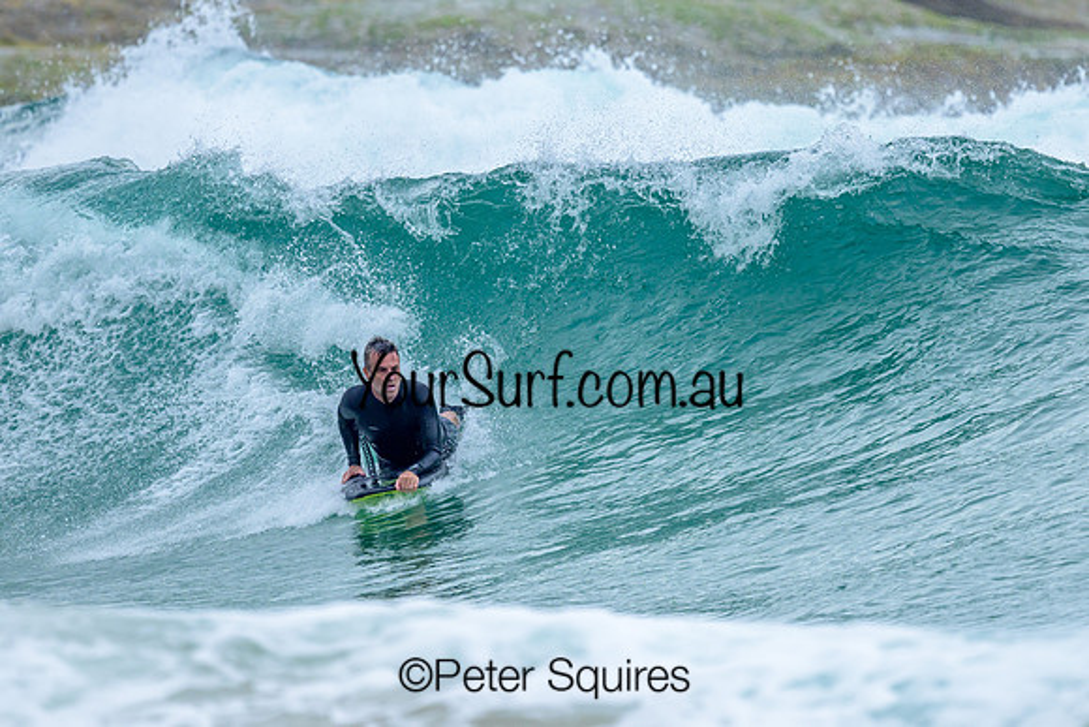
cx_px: 629
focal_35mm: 1100
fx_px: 33269
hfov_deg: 1.9
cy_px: 347
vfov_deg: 1.3
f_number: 6.3
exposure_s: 1/2500
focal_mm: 800
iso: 640
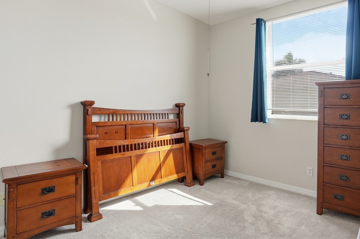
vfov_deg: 61.8
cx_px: 205
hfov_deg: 83.5
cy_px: 110
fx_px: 200
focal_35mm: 20
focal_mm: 16
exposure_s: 1/200
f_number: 9
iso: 400
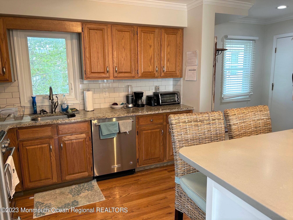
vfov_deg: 53.1
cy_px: 110
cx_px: 146
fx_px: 220
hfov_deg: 67.3
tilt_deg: -9.7
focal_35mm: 26
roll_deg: +0.9
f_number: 1.5
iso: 100
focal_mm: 5.7
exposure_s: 1/60
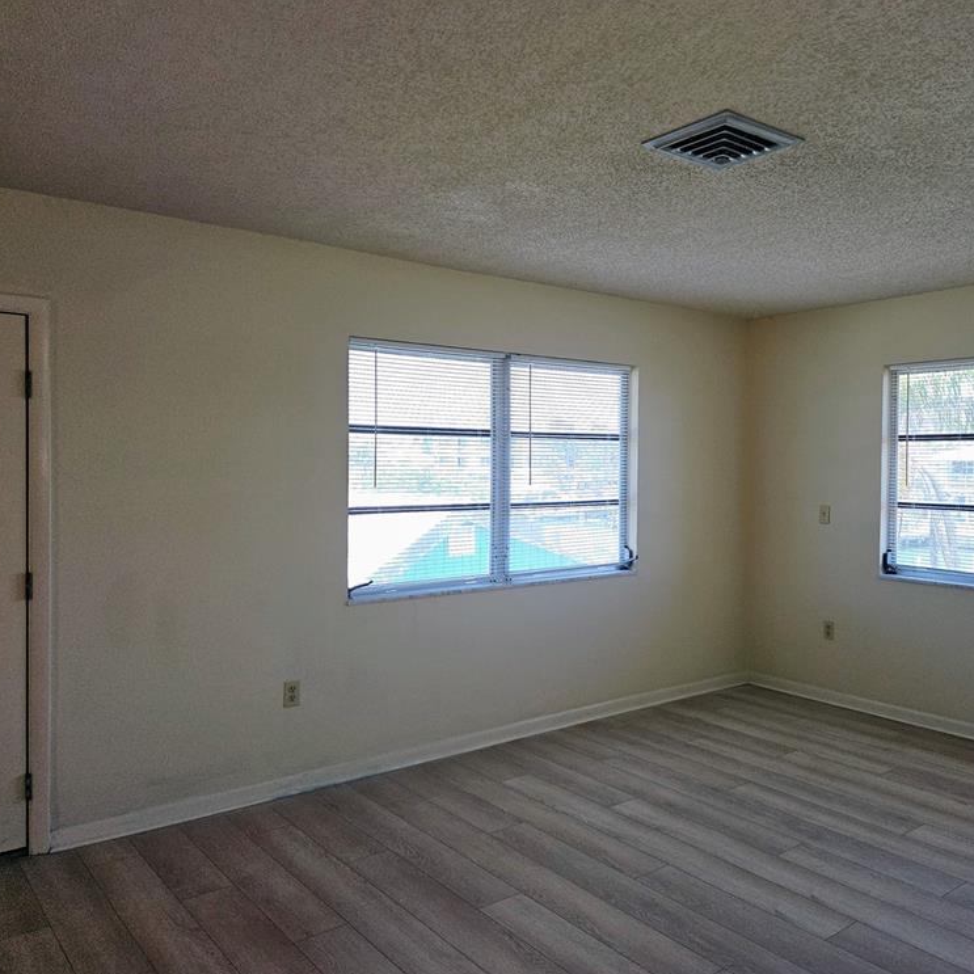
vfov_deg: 57.3
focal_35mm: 28
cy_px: 480
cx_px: 629
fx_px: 891
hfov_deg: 56.4
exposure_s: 1/60
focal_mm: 5.4
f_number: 1.8
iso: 50
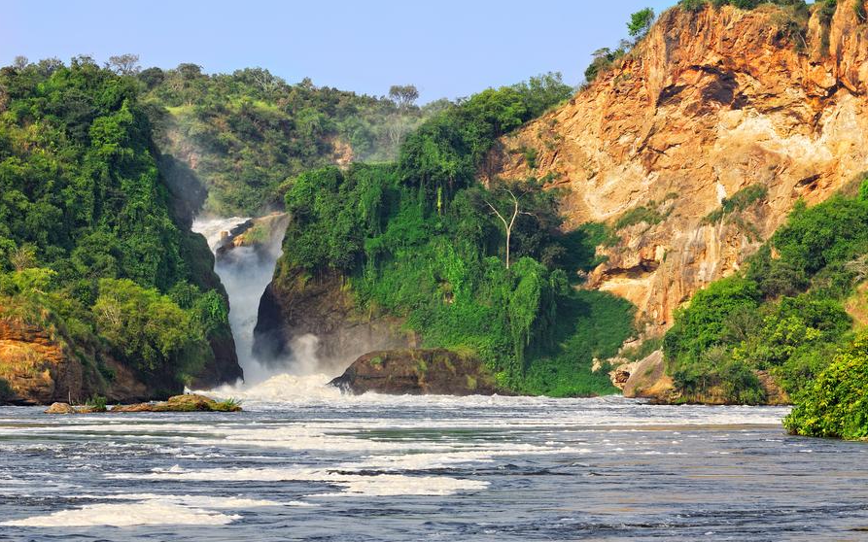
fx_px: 4554
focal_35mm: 193
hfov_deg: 10.9
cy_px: 258
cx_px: 434
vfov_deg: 6.8
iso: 100
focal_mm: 125
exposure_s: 1/80
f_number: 9
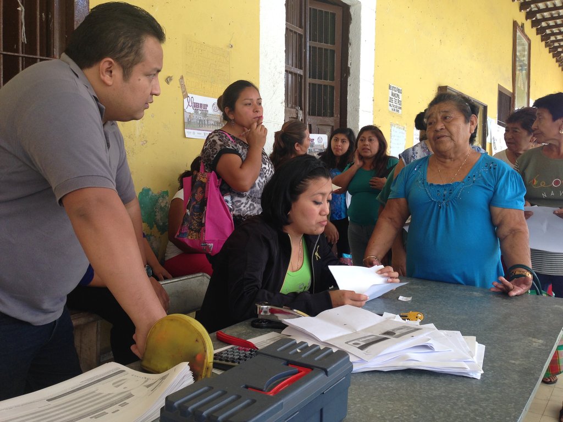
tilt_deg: -4.7
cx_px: 282
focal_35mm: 33
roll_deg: -1.4
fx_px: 537
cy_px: 211
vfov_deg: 42.9
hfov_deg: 55.4
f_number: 2.4
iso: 50
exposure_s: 1/120
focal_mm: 4.12
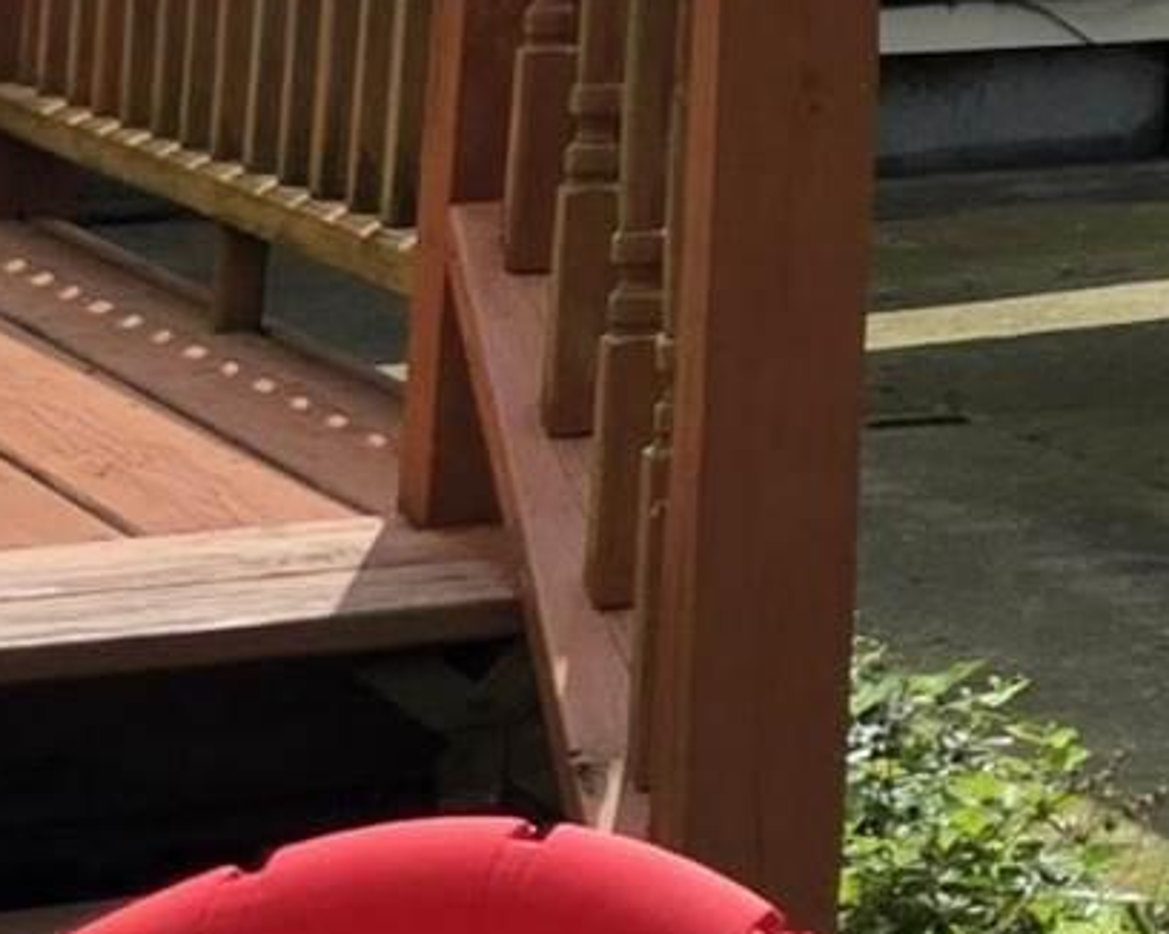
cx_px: 4341
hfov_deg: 8.1
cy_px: -857
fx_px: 5844
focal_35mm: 169
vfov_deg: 8.7
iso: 80
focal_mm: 6.3
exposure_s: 1/10000
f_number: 1.7
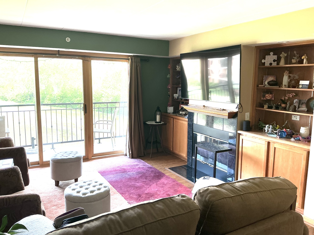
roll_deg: -0.5
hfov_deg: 61.7
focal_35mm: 29
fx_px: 263
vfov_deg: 48.2
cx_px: 157
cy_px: 118
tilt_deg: -7.6
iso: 32
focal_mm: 3
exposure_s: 1/60
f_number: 1.8
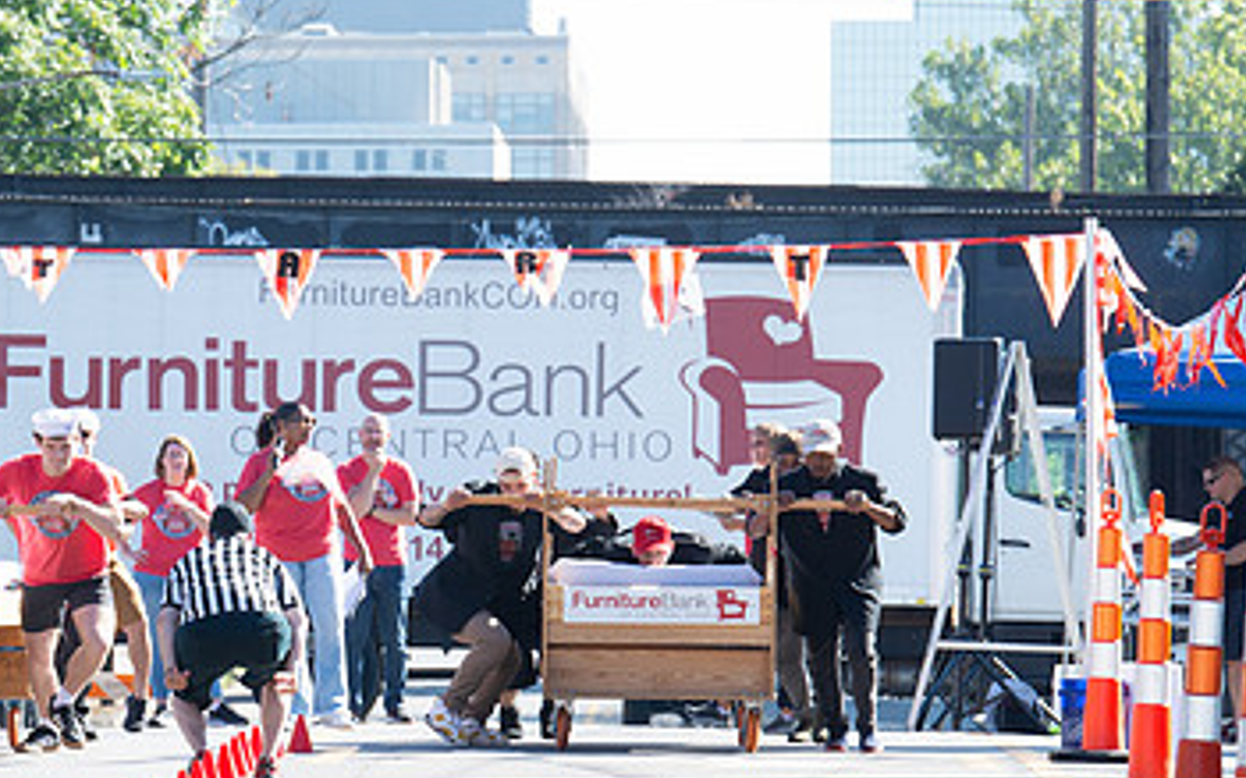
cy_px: 520
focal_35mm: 321
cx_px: 229
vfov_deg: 4.1
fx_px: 10895
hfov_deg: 6.5
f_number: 7.1
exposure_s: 1/250
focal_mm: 160
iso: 200
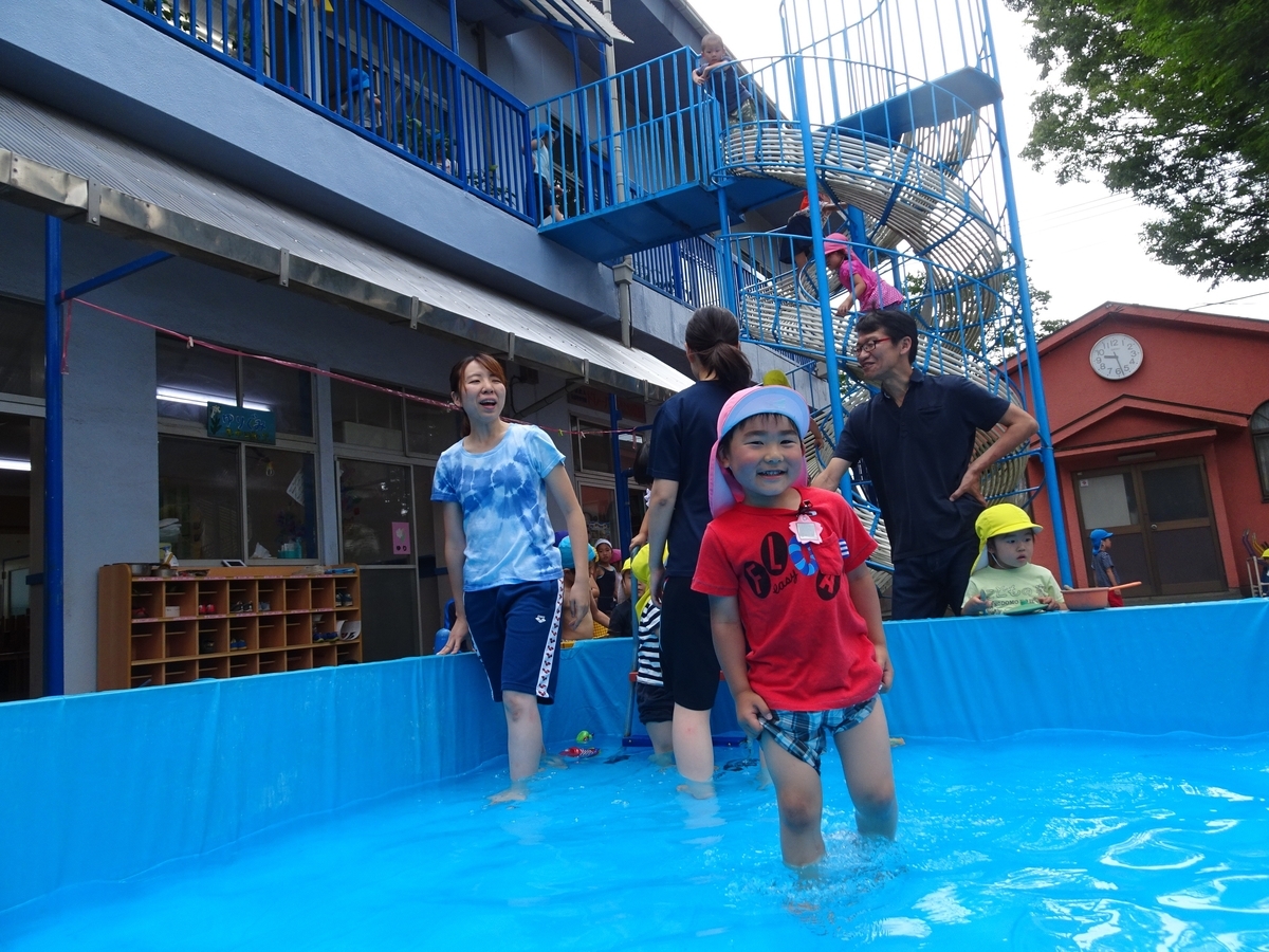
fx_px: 880
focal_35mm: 24
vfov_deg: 56.8
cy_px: 476
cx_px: 634
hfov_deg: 71.6
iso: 80
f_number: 3.5
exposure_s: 1/400
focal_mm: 4.1
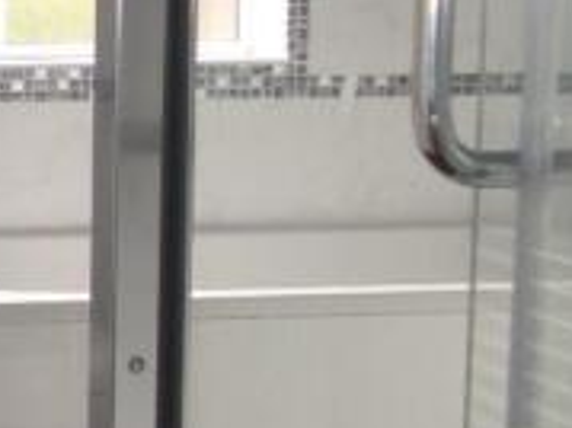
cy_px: 149
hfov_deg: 18.4
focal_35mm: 91
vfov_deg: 16.2
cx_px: -347
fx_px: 1503
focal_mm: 4
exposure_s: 1/80
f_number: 2.7
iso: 80
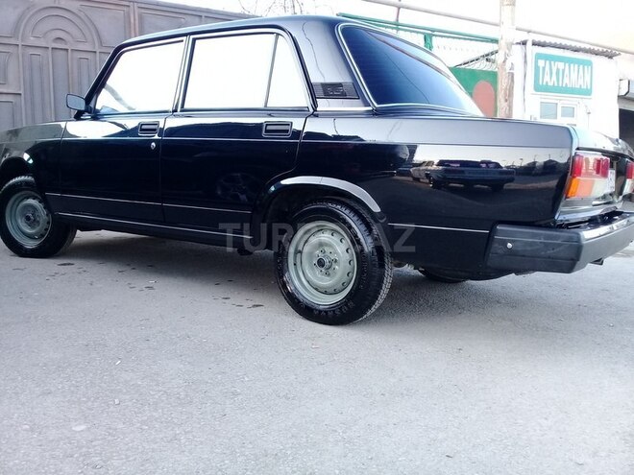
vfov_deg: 45.4
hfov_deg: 58.4
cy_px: 238
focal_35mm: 31
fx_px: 568
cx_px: 317
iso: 64
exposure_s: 1/133
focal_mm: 3.3
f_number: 2.2
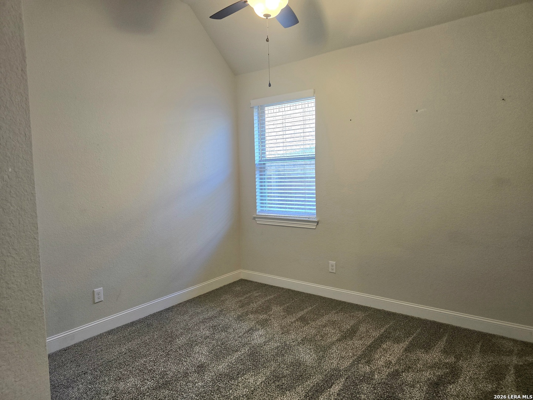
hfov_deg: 73.9
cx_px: 266
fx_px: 354
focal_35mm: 23
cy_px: 200
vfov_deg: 58.9
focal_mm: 6.3
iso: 200
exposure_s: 1/120
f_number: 1.7
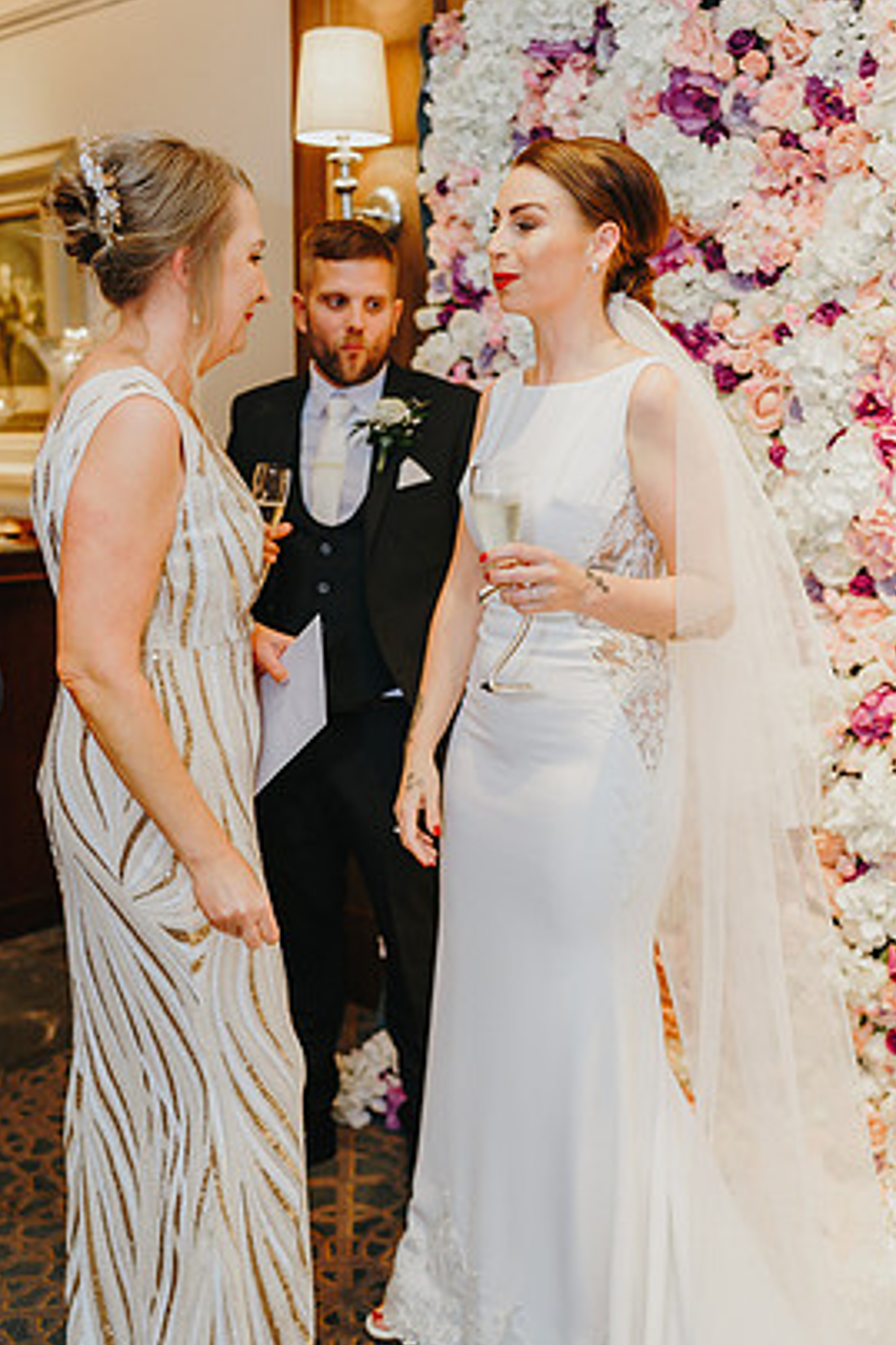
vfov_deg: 49.6
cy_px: 639
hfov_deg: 34.2
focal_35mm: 39
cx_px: 470
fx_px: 1457
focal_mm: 35
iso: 640
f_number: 2.2
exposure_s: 1/200
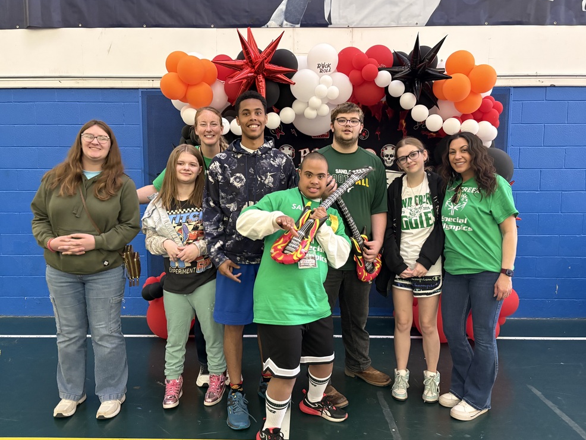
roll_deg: +1.4
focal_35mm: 27
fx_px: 457
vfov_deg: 51.4
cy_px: 221
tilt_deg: -5.3
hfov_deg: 65.3
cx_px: 295
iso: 500
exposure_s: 1/50
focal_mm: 5.96
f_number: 1.6
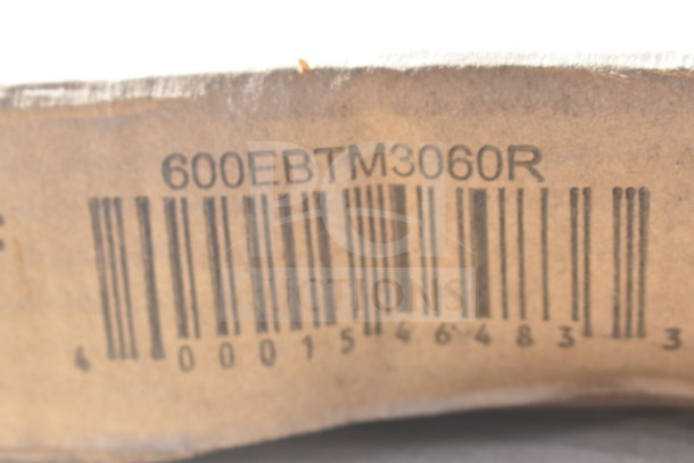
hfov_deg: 24.6
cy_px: 232
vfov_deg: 16.6
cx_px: 347
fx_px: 1591
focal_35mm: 82
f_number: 5.6
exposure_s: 1/125
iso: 200
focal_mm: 55
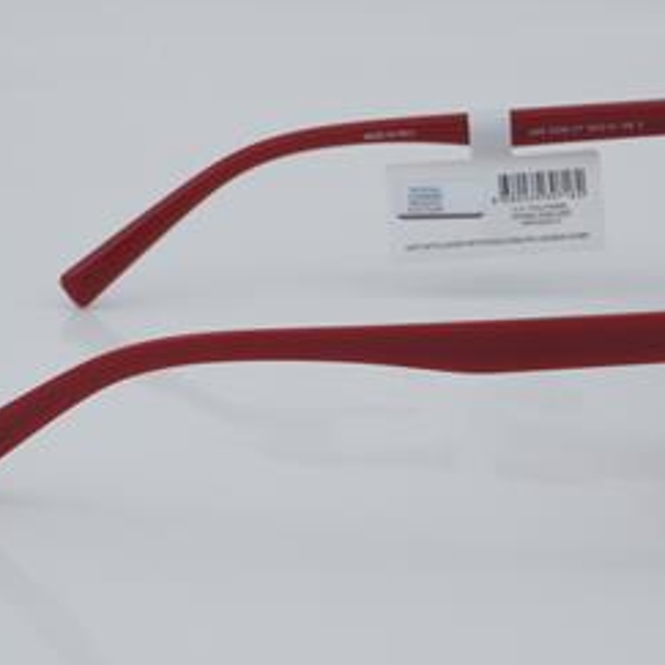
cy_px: 334
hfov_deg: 16.6
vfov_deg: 16.6
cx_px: 430
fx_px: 2282
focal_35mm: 105
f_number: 32
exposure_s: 1/4
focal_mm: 50
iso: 100
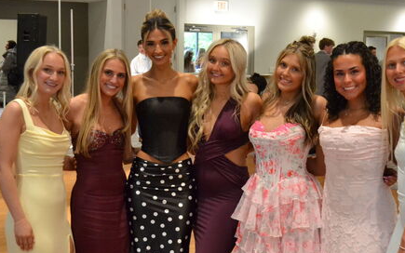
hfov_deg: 32.6
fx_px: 692
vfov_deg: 20.7
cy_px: 127
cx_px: 229
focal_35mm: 63
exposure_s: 1/60
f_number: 4.5
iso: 3200
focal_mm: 29
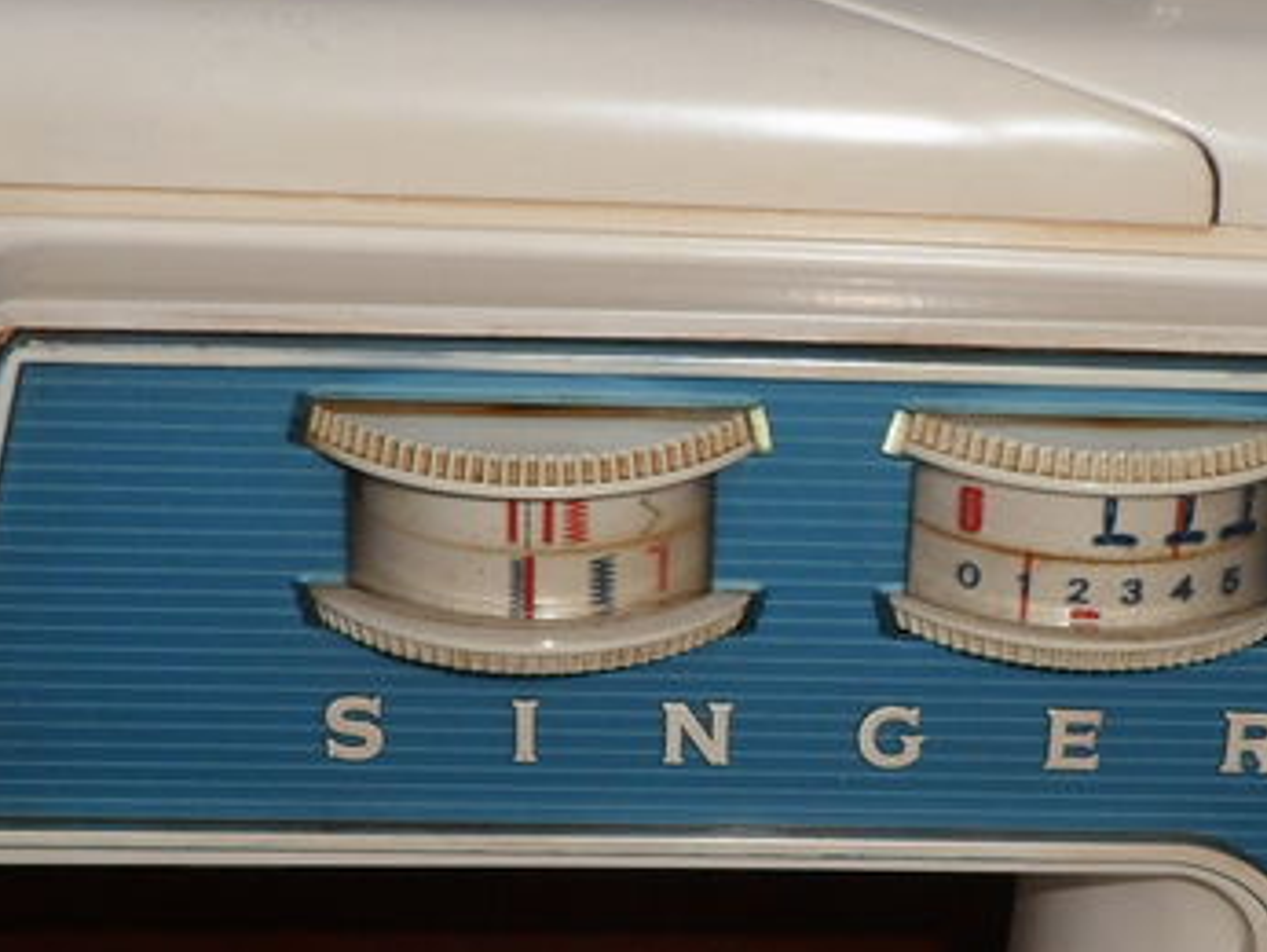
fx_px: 2857
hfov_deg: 24.9
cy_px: 732
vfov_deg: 18.8
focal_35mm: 78
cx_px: 820
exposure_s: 1/30
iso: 100
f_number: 3.3
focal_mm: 4.9
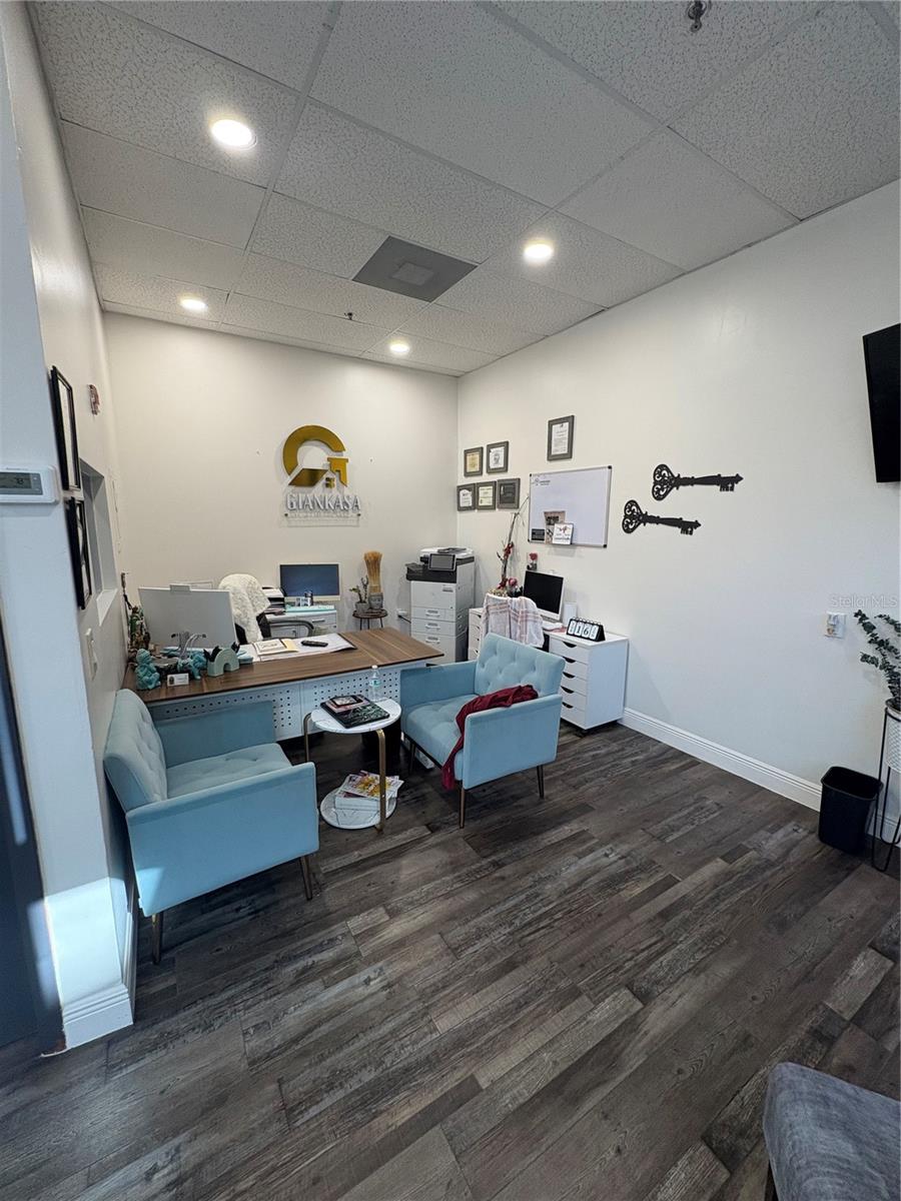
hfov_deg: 85.7
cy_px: 600
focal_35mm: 14
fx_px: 486
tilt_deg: -7.9
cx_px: 450
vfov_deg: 102.1
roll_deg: -1.3
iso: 125
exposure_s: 1/60
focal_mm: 2.22
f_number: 2.2
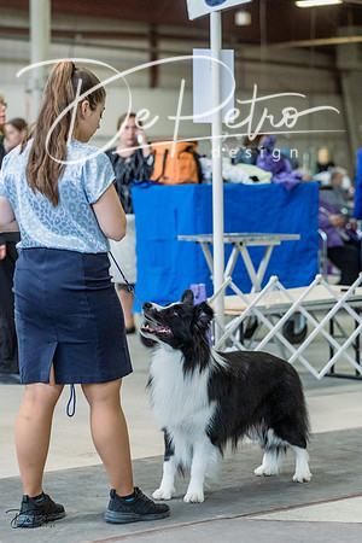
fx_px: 1719
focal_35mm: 114
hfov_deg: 12.0
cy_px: 272
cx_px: 181
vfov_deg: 17.9
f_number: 4
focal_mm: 114
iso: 6400
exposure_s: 1/400
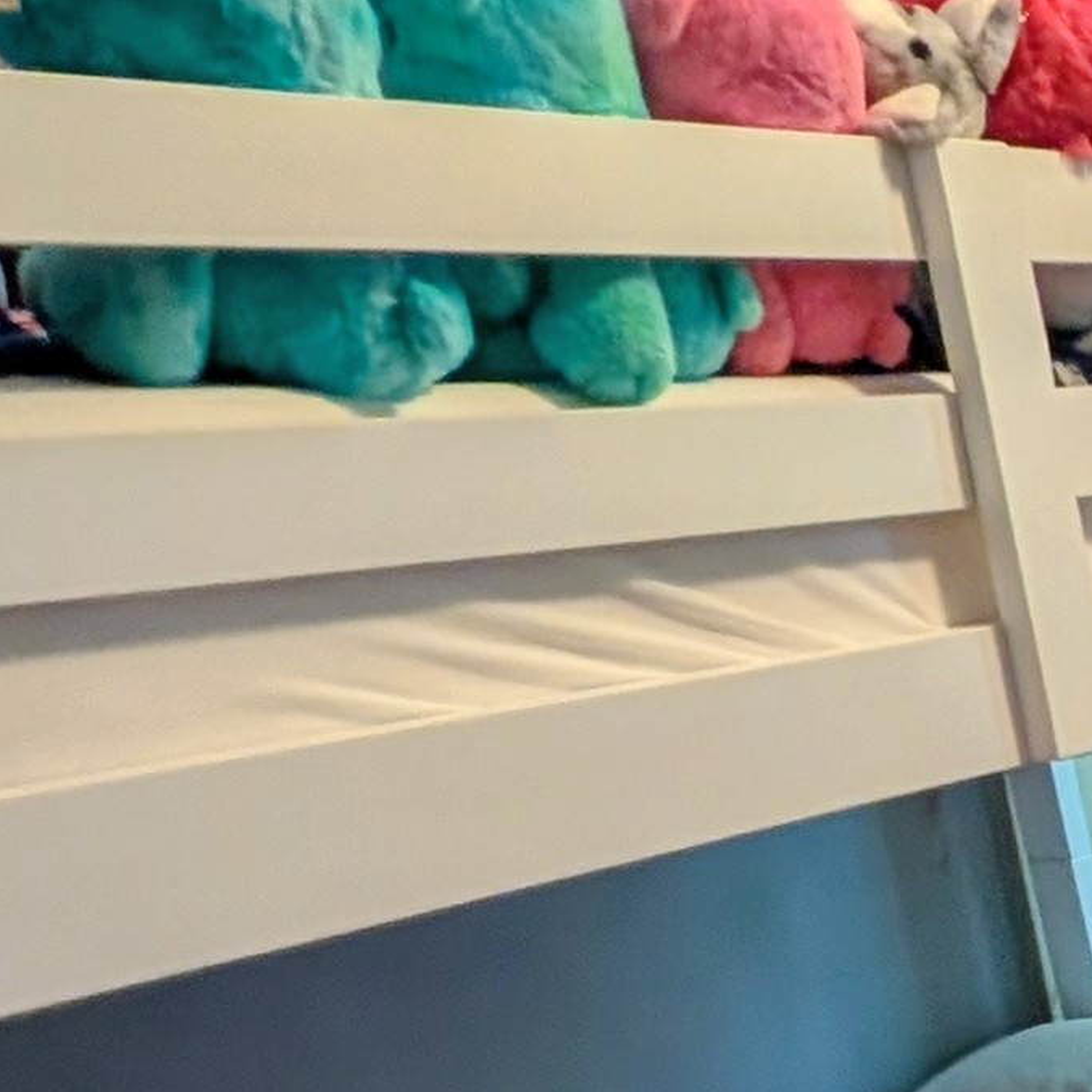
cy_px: 1276
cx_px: 2397
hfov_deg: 16.6
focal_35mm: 64
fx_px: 2284
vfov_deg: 24.6
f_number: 1.7
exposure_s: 1/23.8
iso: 43
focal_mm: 2.02
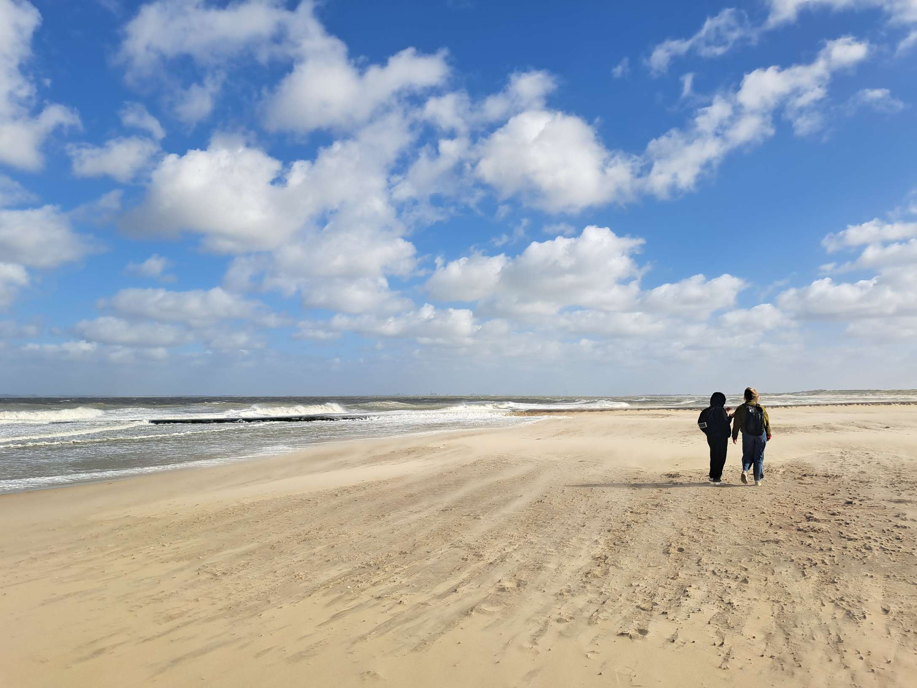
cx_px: 458
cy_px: 344
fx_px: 636
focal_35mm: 24
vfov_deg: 56.8
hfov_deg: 71.6
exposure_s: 1/987
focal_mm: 5.23
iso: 50
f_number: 1.8
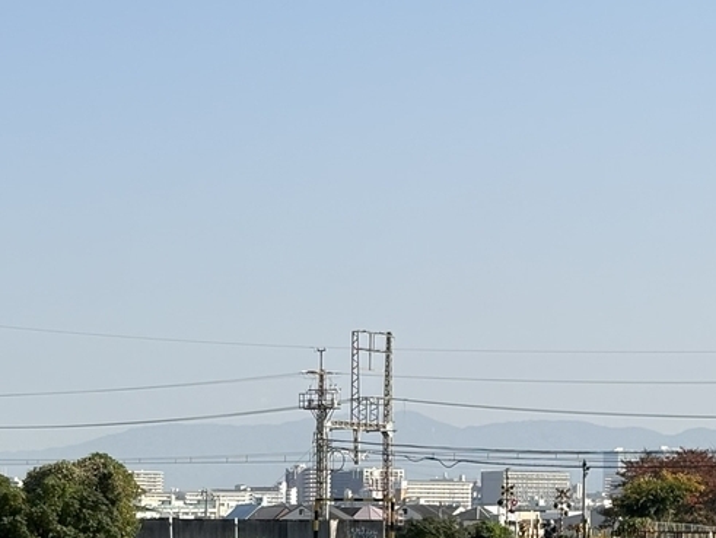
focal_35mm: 127
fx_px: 2629
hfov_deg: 15.4
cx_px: 117
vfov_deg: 11.5
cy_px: 624
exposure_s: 1/2283
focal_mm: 5.96
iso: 32
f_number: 1.6
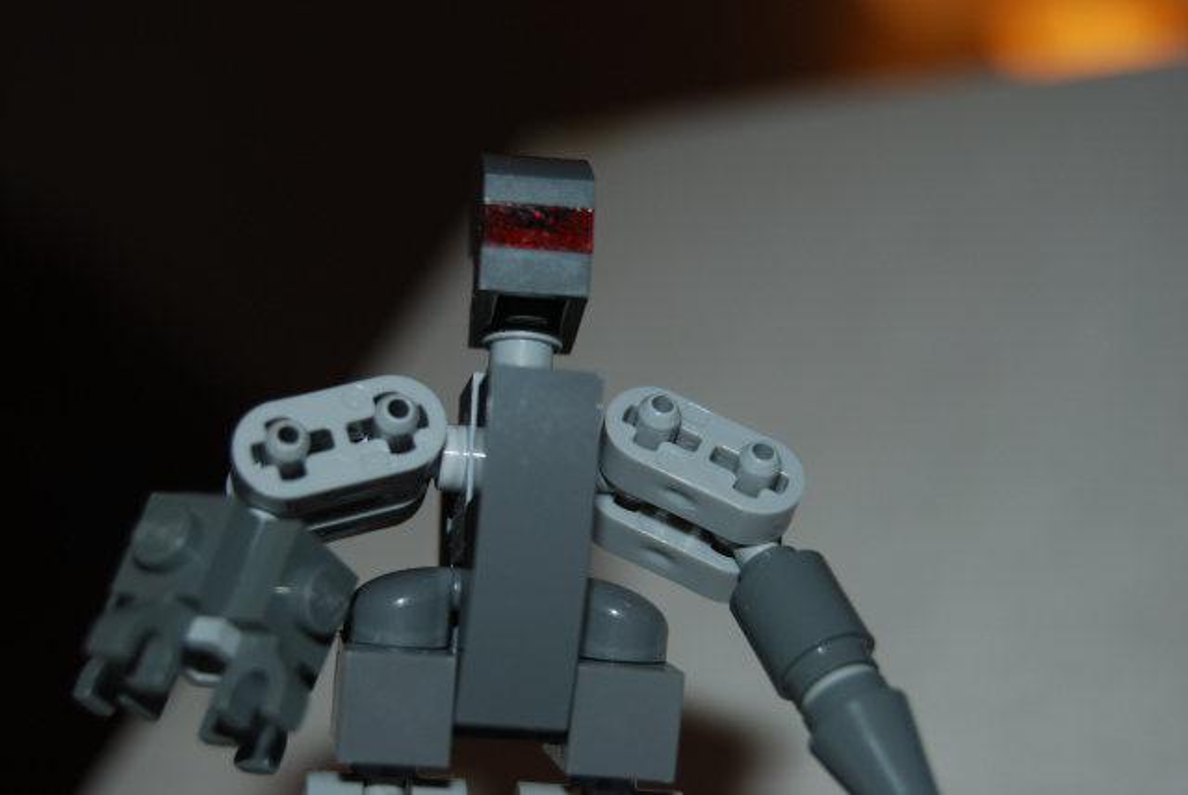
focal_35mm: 82
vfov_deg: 16.6
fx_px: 2725
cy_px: 398
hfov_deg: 24.6
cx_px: 594
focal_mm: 55
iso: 100
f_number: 5.6
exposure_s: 1/125
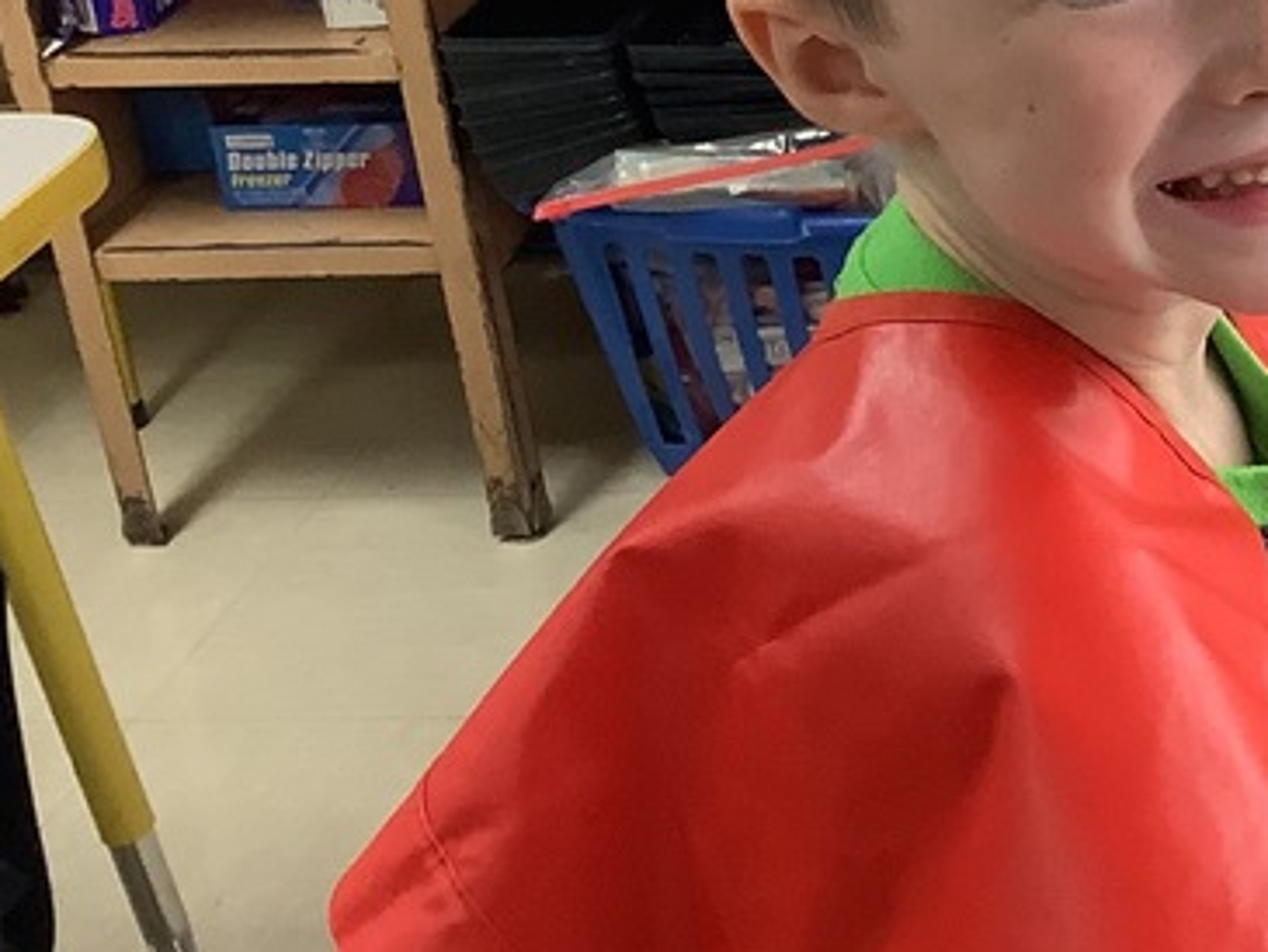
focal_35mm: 87
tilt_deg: -21.8
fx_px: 3188
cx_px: 1605
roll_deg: +4.2
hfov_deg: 20.7
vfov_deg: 16.6
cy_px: -7
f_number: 2.4
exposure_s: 1/60
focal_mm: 3.3
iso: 100
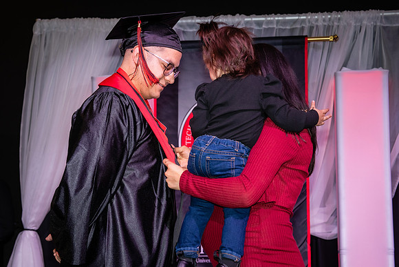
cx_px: 191
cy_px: 133
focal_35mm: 87
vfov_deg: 15.8
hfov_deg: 23.4
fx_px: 962
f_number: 5.6
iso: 800
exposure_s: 1/160
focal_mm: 70
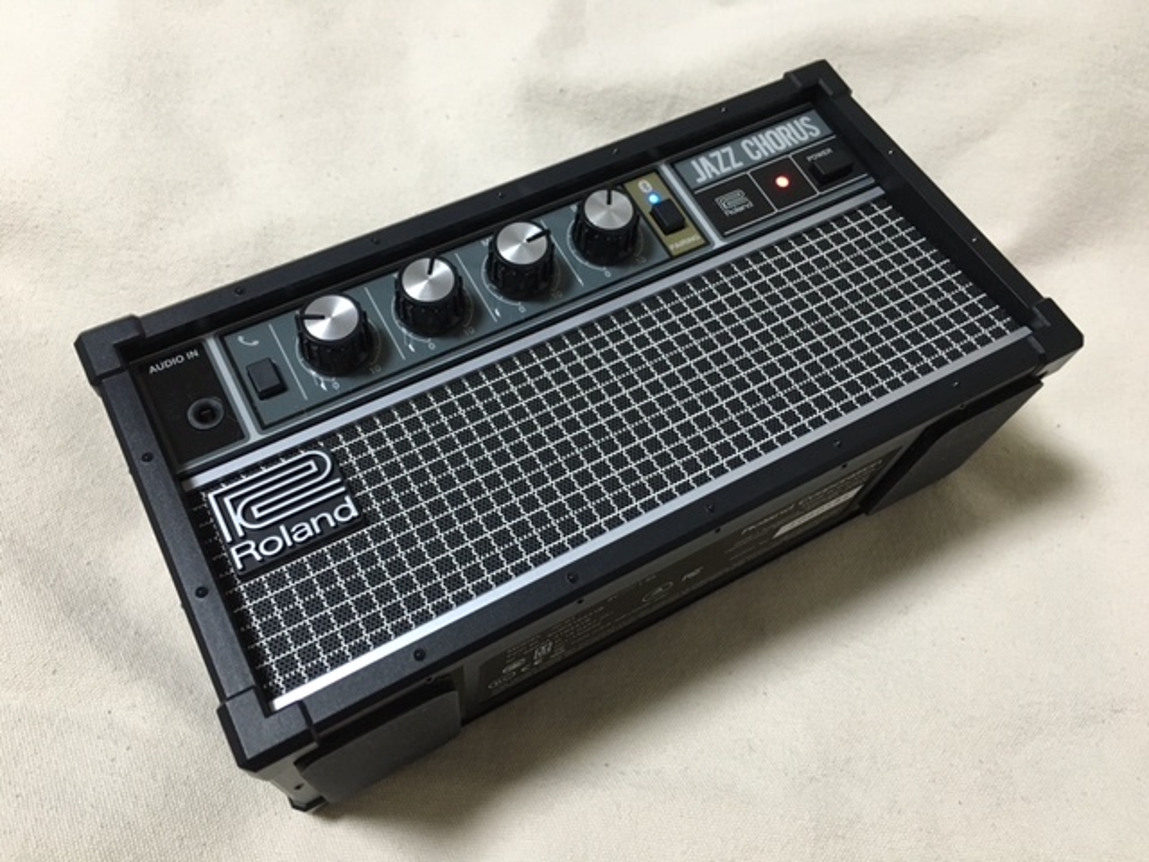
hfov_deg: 61.7
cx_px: 574
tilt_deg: -59.4
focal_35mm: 29
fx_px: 963
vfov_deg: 48.2
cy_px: 431
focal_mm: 4.15
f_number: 2.2
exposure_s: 1/33
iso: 160
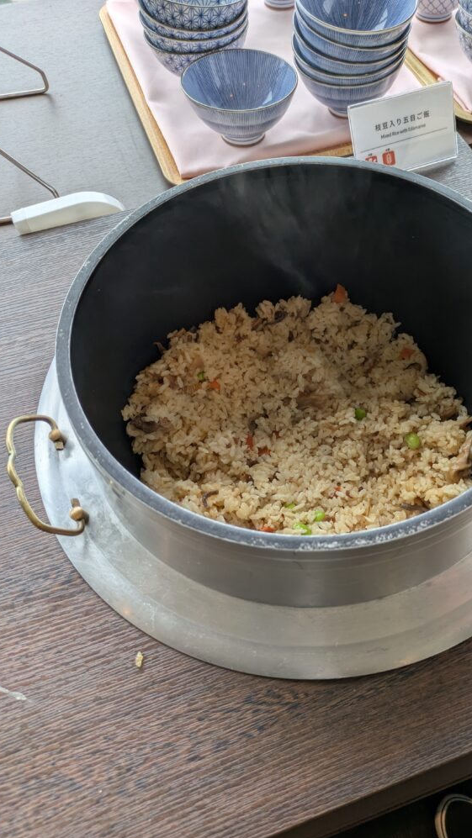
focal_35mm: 28
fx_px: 623
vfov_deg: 67.9
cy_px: 417
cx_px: 298
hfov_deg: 41.2
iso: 79
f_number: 1.89
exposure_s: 1/209
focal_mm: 5.43
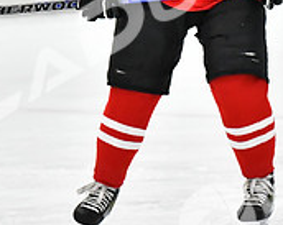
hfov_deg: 3.1
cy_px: -19
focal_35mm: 618
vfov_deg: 2.5
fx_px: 5167
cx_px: 176
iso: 5000
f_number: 2.8
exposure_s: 1/1250
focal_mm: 130
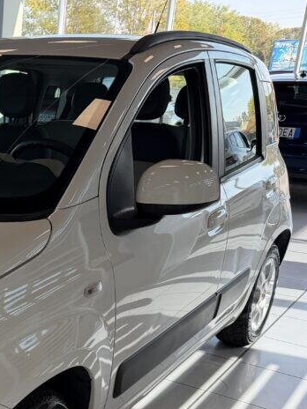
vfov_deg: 35.4
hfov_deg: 24.2
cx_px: -87
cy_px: 305
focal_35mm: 53
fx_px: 627
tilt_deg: -20.1
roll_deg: -0.2
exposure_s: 1/532
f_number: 1.78
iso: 100
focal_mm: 6.76
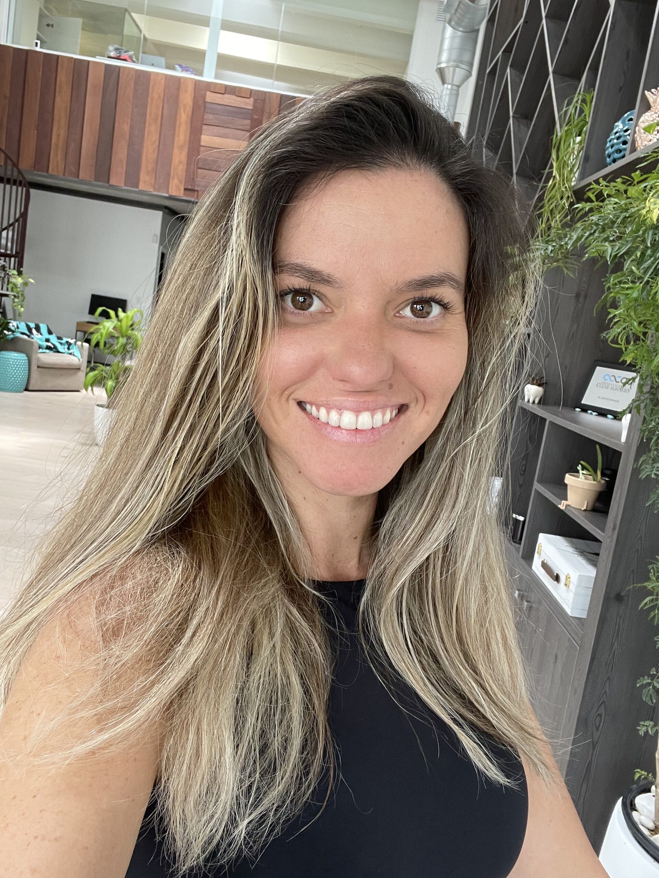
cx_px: 330
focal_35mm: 30
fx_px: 761
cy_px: 439
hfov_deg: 46.8
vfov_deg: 60.0
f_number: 2.2
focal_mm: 2.71
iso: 100
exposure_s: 1/60
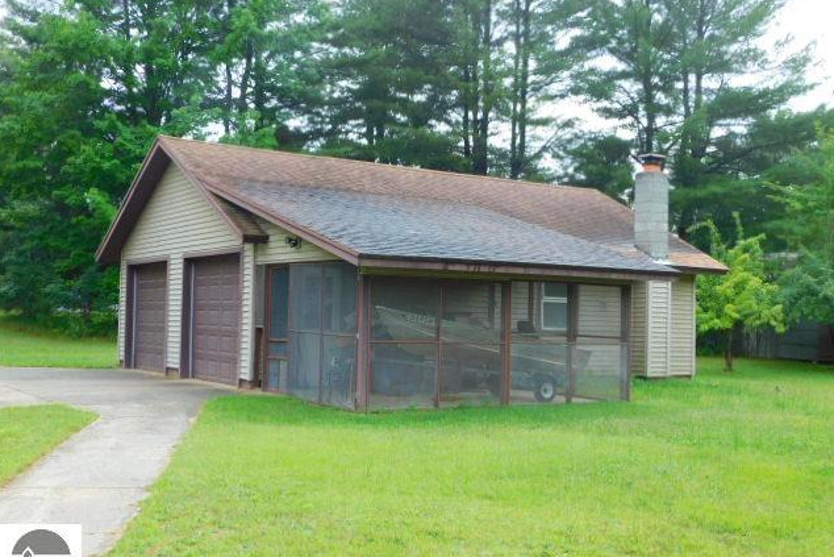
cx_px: 417
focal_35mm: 42
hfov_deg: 46.4
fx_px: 973
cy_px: 286
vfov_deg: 31.9
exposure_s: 1/100
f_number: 3.6
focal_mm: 7.1
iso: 125
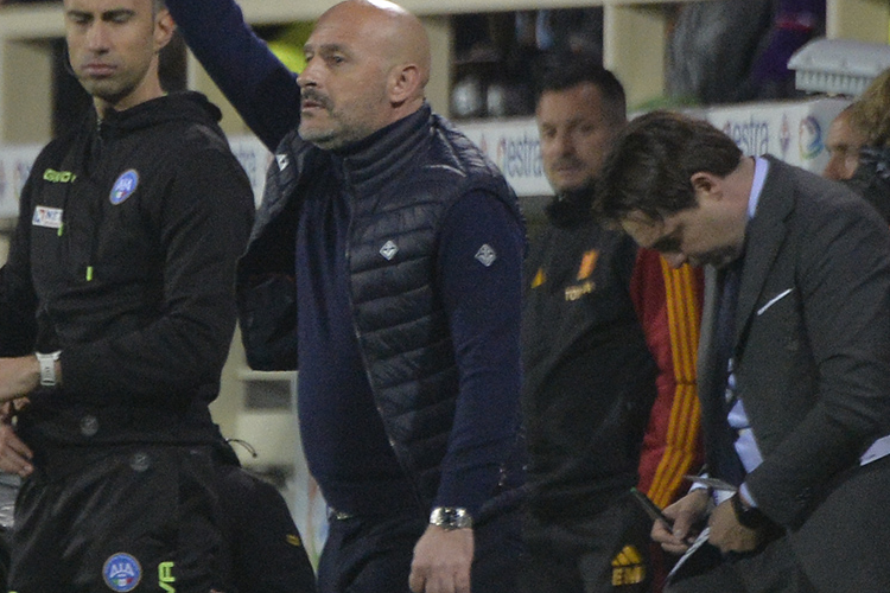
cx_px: 352
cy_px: 198
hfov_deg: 3.2
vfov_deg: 2.1
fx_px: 15821
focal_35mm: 640
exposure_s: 1/1000
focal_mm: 400
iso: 3200
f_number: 5.6
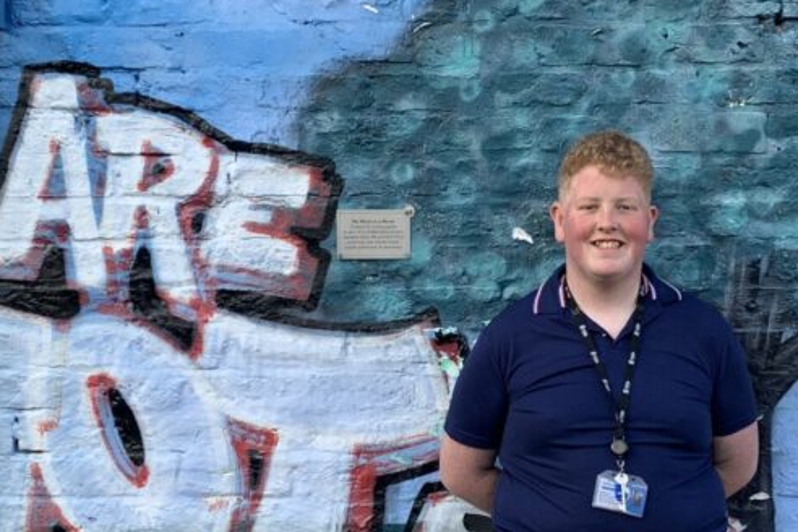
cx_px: 204
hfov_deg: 43.2
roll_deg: -0.2
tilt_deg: -3.4
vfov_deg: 29.6
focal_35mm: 44
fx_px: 975
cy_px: 449
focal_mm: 4.25
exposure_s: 1/166
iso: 25
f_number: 1.8
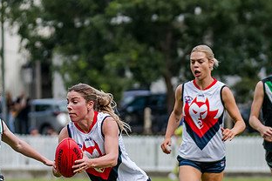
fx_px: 3407
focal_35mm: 451
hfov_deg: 4.6
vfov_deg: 3.0
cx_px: 92
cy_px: 167
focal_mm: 170
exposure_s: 1/1600
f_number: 4.5
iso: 800
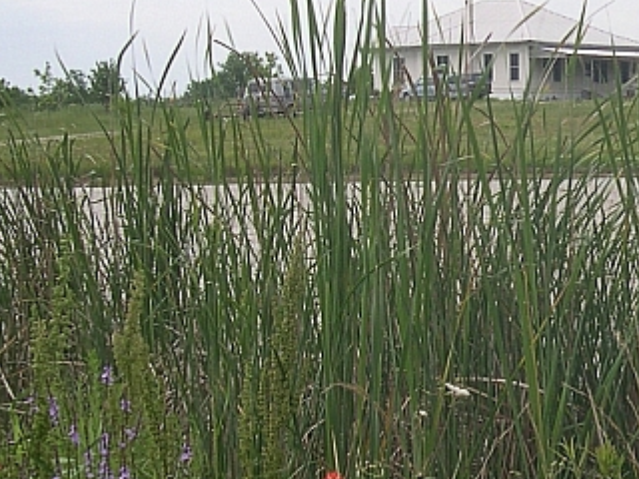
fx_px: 1754
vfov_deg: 15.6
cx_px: 645
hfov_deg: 20.0
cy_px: 253
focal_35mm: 95
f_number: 7.6
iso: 100
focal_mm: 8
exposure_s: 1/160
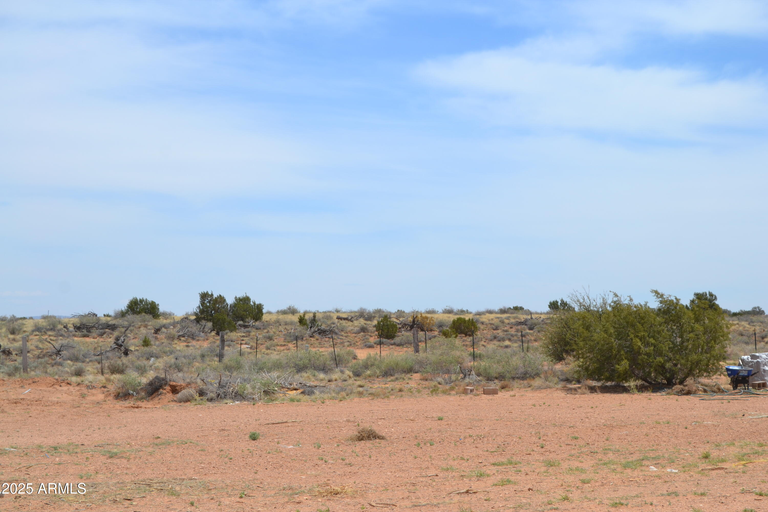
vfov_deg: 18.2
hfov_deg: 27.0
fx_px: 1600
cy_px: 256
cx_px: 384
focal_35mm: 75
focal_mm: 50
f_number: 9
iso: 100
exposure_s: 1/320
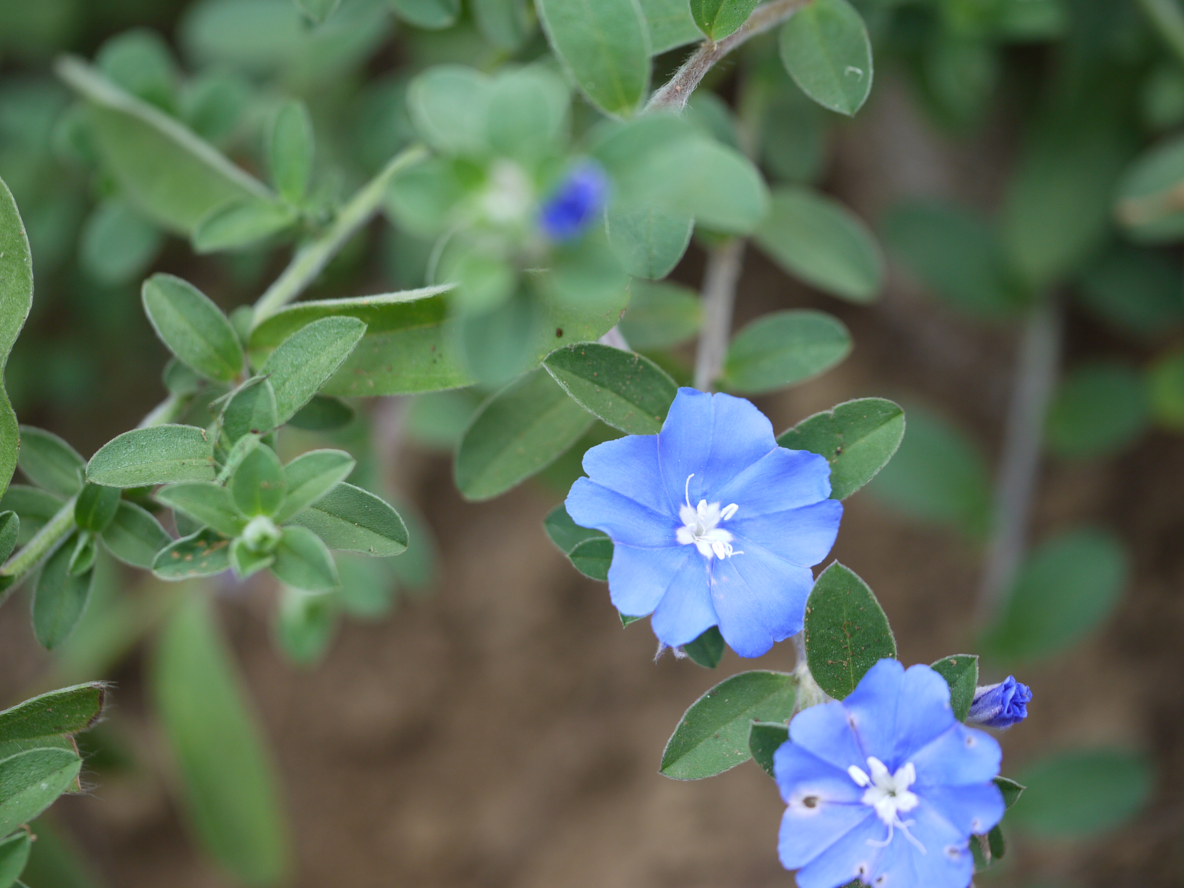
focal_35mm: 96
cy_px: 415
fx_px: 3284
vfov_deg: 15.4
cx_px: 574
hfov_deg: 20.4
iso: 160
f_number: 2.8
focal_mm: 45
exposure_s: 1/60
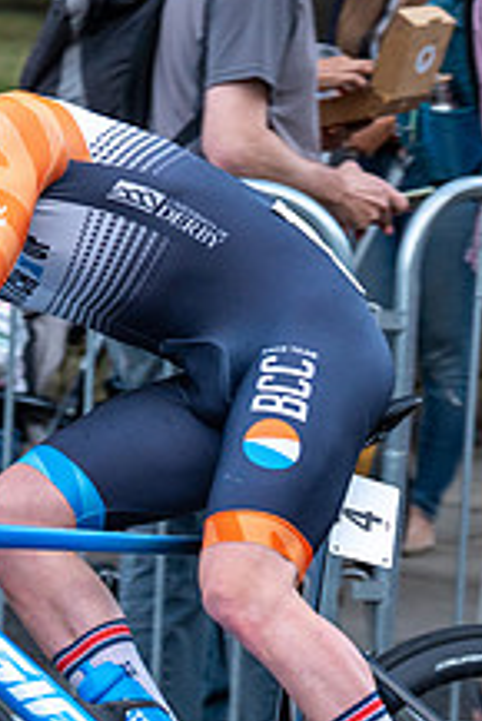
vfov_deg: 8.1
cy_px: 141
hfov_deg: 5.4
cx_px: -143
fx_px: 5093
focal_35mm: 254
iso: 2000
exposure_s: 1/800
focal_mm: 95
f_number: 3.5
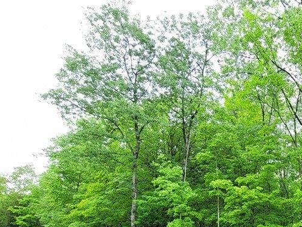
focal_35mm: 27
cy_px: 226
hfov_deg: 55.5
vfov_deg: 44.0
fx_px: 236
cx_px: 278
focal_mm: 2.2
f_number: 2.2
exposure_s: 1/191
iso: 50
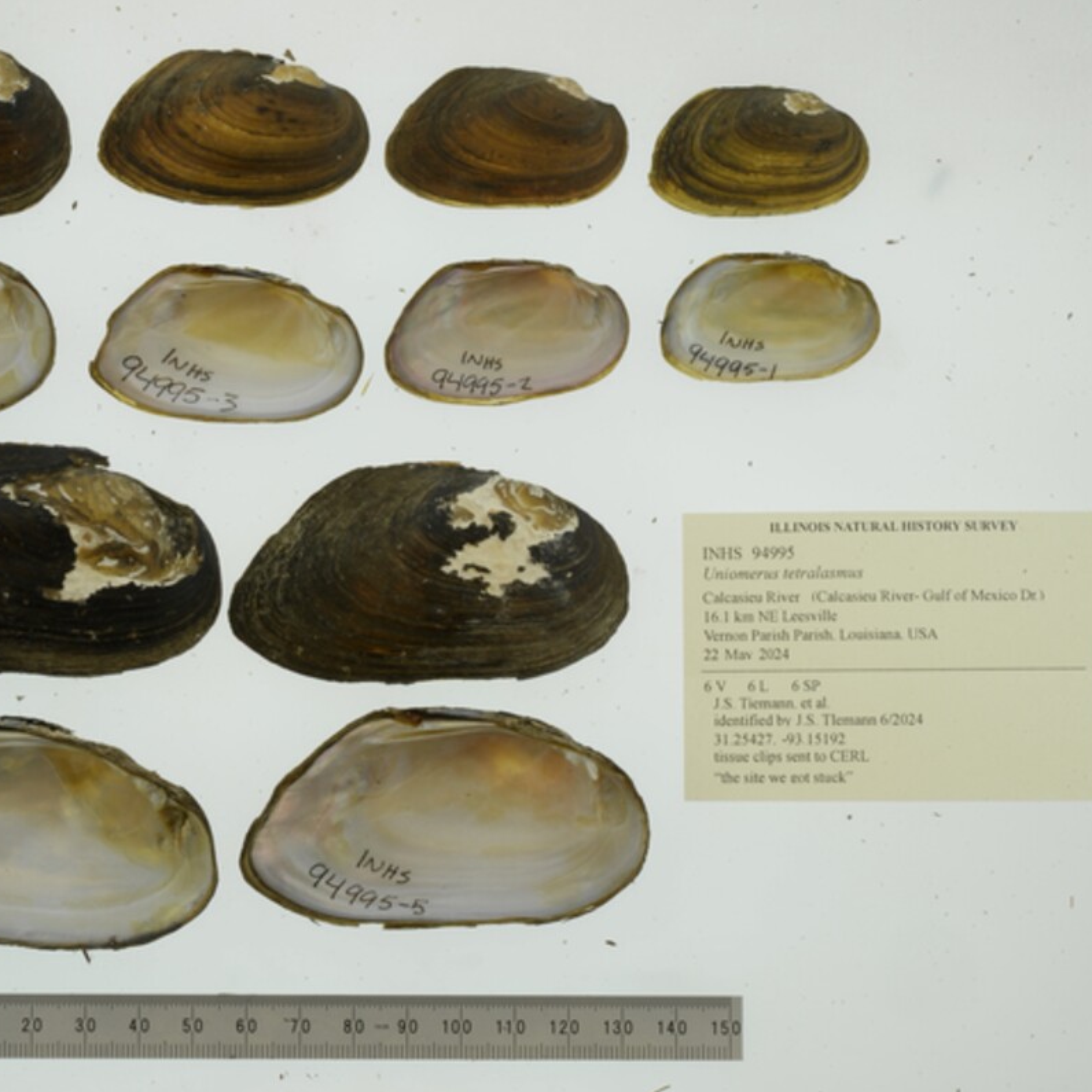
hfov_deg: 22.4
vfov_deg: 22.5
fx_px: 2748
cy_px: 547
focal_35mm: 77
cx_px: 346
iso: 100
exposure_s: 1/8
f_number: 32
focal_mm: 60
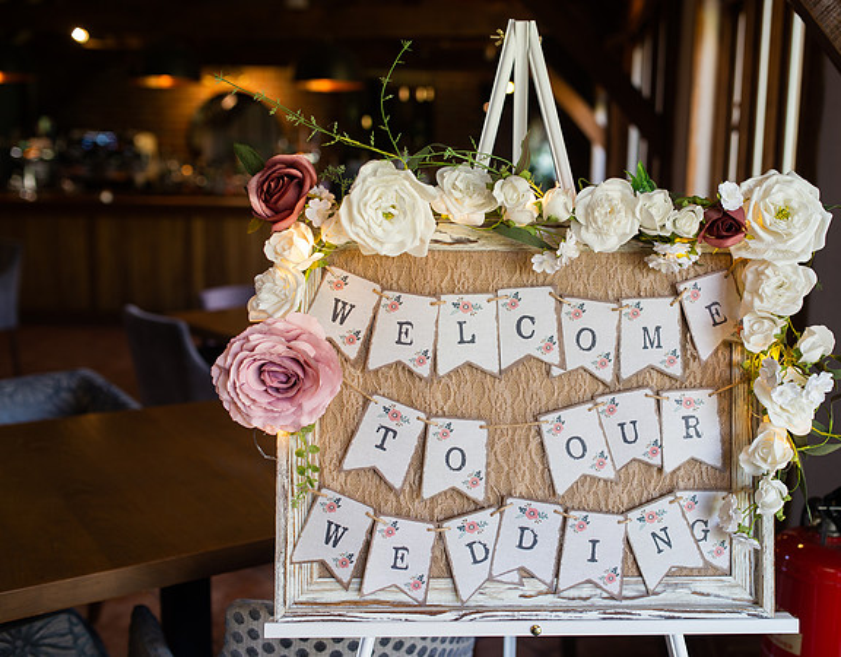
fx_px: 974
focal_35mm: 39
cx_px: 495
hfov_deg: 46.5
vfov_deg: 37.3
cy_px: 328
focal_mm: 35
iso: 250
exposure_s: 1/100
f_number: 2.8
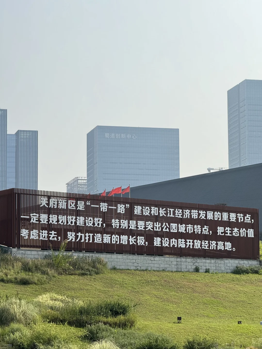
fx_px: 1210
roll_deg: +0.2
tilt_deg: +8.8
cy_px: 174
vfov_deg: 16.4
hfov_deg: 12.4
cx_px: 131
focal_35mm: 120
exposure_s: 1/830
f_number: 2.8
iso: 50
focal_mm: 15.66
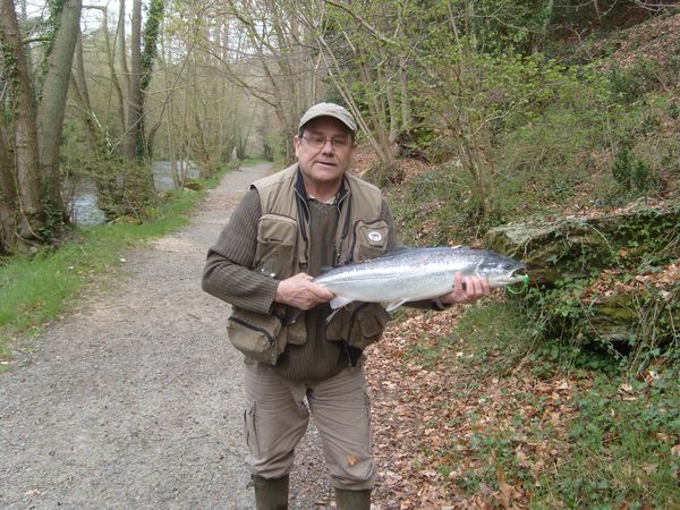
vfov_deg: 40.7
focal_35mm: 35
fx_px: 688
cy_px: 255
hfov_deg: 52.6
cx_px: 340
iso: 80
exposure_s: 1/125
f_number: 2.8
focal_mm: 5.8
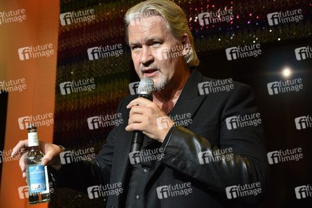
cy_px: 104
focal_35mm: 75
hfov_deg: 27.0
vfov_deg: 18.2
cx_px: 156
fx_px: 650
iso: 640
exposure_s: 1/125
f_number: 6.3
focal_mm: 75
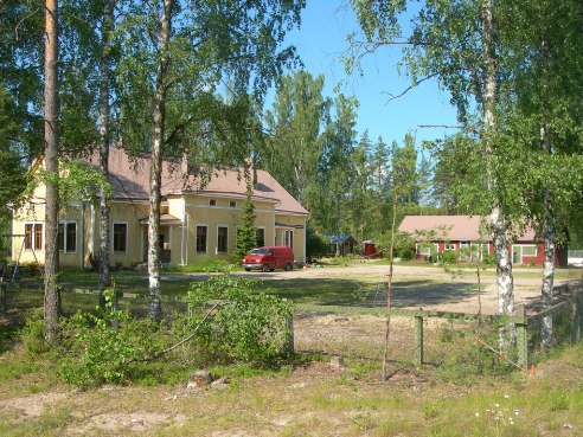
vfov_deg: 37.7
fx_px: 640
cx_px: 292
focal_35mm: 38
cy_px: 218
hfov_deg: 49.0
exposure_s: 1/278
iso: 50
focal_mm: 7.8
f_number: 4.8
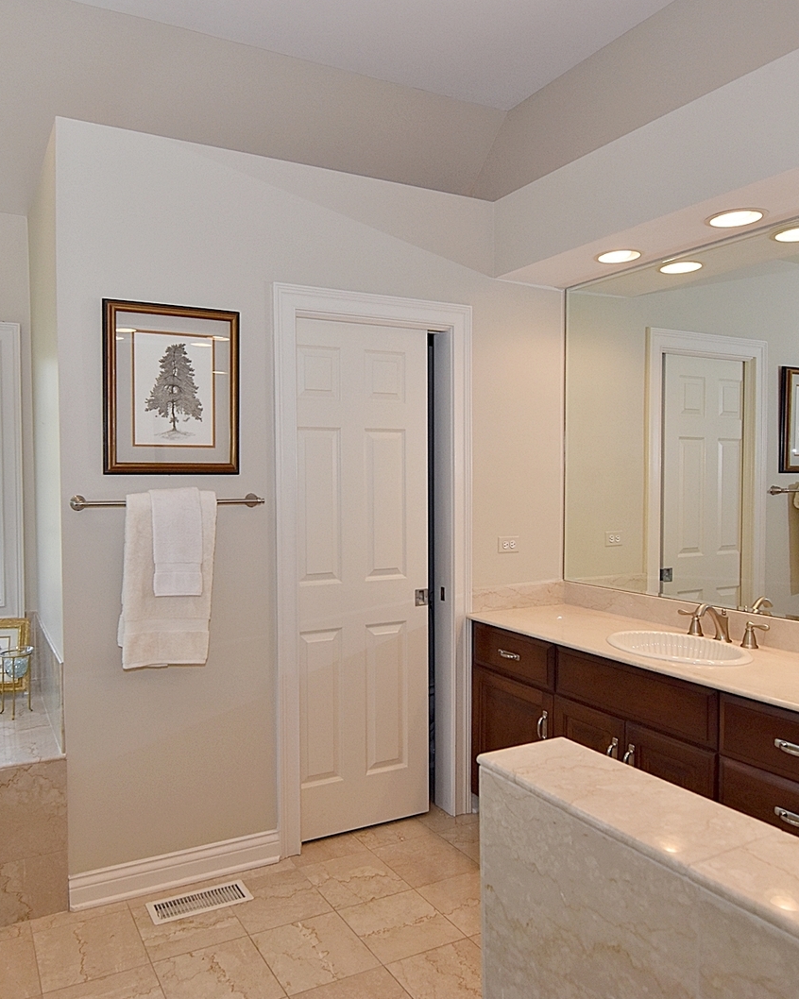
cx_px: 328
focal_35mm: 24
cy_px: 494
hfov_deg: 58.9
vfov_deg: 70.9
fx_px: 701
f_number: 5.6
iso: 450
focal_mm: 11
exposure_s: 1/125
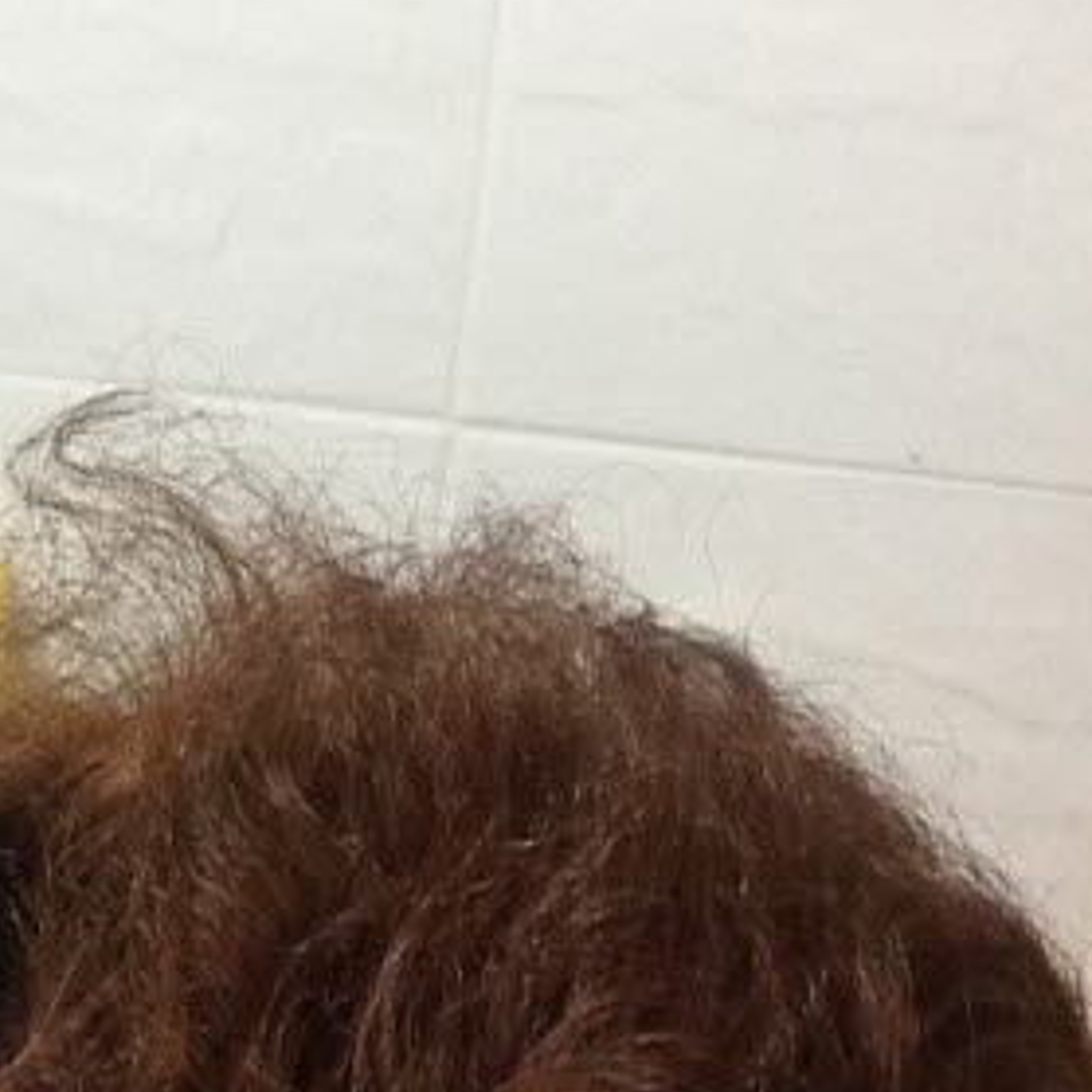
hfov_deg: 23.6
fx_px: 2570
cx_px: 194
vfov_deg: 23.8
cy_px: 333
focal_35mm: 72
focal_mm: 2.18
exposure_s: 1/30
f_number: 2.4
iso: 125
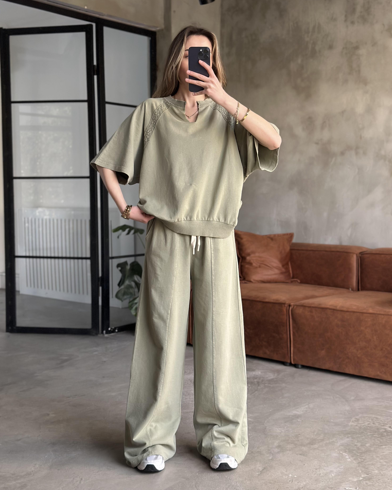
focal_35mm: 51
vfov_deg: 36.6
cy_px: 225
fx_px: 740
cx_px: 192
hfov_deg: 29.7
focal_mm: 6.86
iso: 160
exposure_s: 1/60
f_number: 1.78
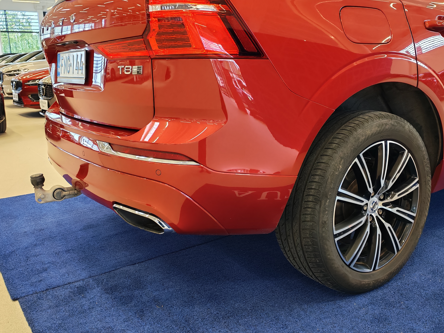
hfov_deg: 54.0
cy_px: 162
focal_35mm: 34
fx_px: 436
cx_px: 221
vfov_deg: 41.8
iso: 400
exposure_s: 1/100
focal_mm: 6.12
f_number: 1.9
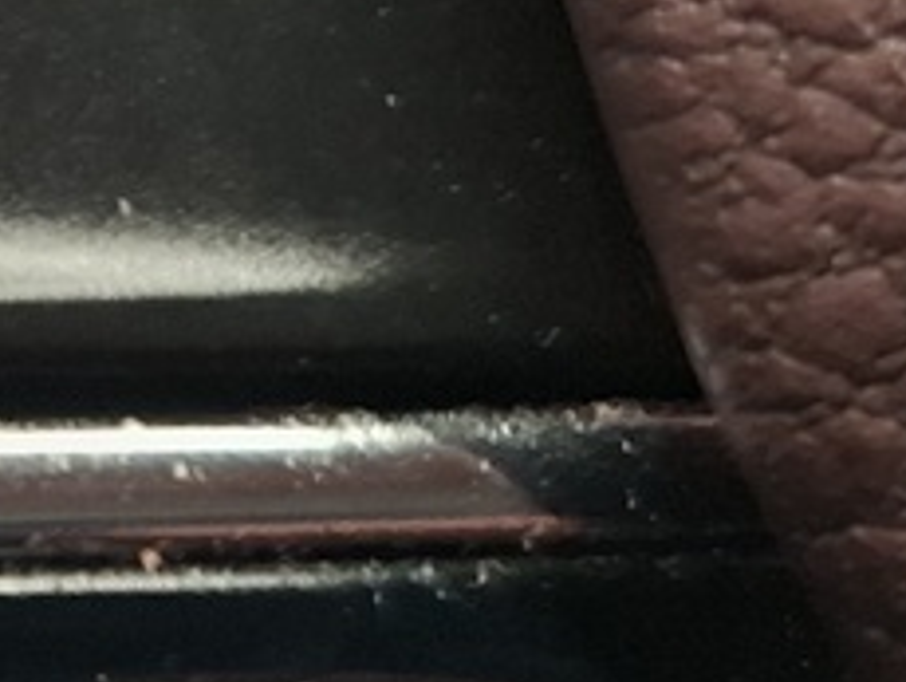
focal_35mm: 144
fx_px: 3773
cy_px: -193
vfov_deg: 10.1
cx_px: -642
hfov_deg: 12.7
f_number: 1.8
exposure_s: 1/25
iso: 400
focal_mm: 5.54
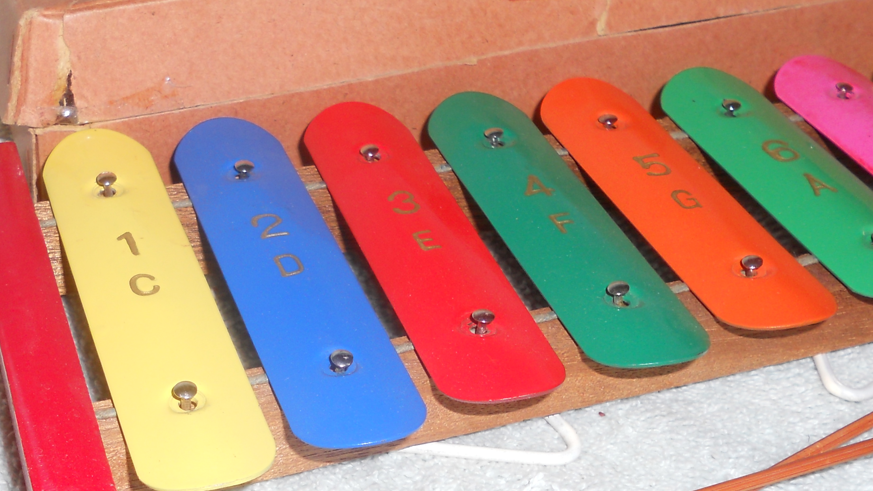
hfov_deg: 33.0
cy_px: 406
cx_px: 278
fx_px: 1458
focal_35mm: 63
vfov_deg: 18.9
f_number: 3.5
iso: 80
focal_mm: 5.8
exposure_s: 1/25
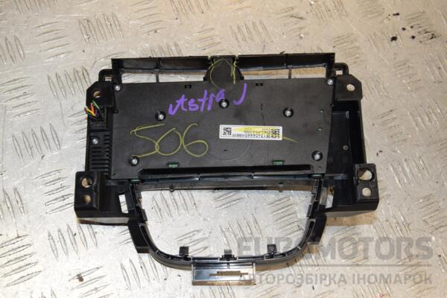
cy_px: 149
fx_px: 633
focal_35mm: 51
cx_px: 224
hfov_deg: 38.9
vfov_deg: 26.5
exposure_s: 1/200
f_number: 7.1
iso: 800
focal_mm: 34
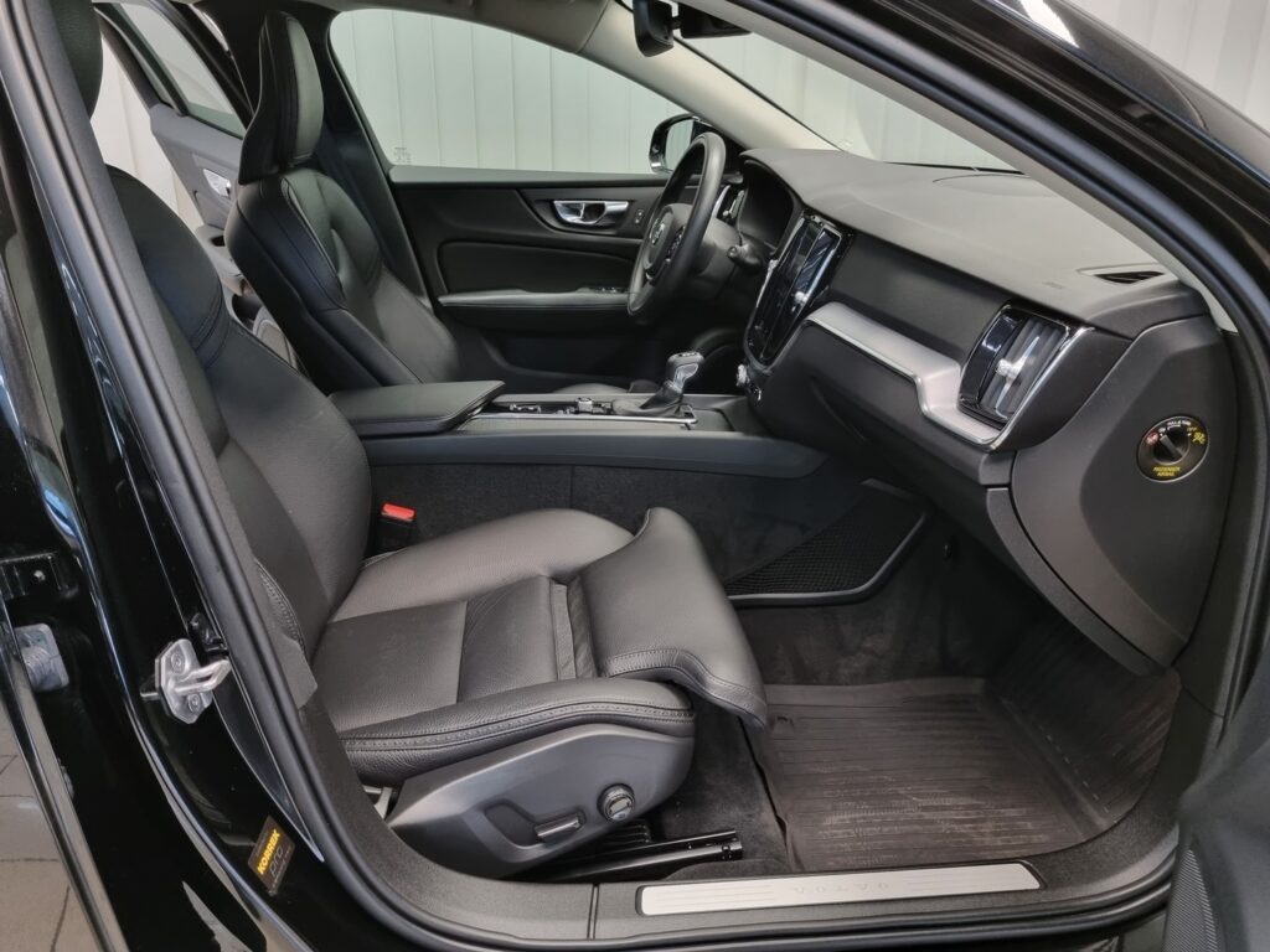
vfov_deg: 53.1
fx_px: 954
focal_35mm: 26
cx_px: 635
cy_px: 476
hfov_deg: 67.3
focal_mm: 5.4
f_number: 1.8
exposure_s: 1/50
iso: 250
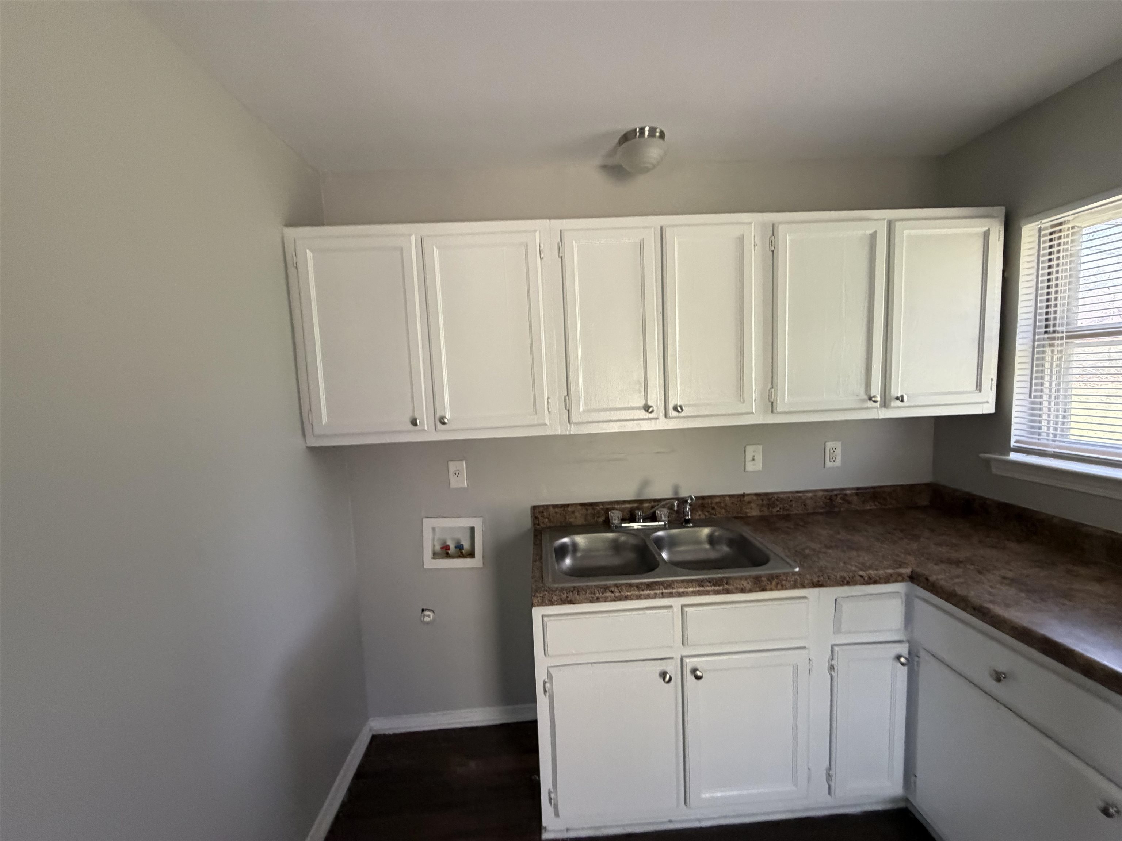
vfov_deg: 85.7
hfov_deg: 102.1
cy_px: 420
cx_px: 561
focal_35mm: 14
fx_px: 454
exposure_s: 1/96
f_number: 2.2
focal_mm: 2.22
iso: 320
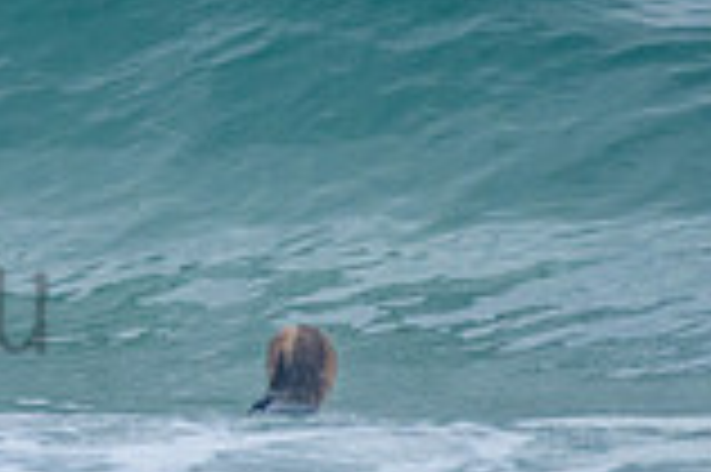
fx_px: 44411
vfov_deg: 0.6
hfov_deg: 0.9
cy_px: 56
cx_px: -424
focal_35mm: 2251
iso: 1800
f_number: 5.6
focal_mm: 500
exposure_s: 1/2000
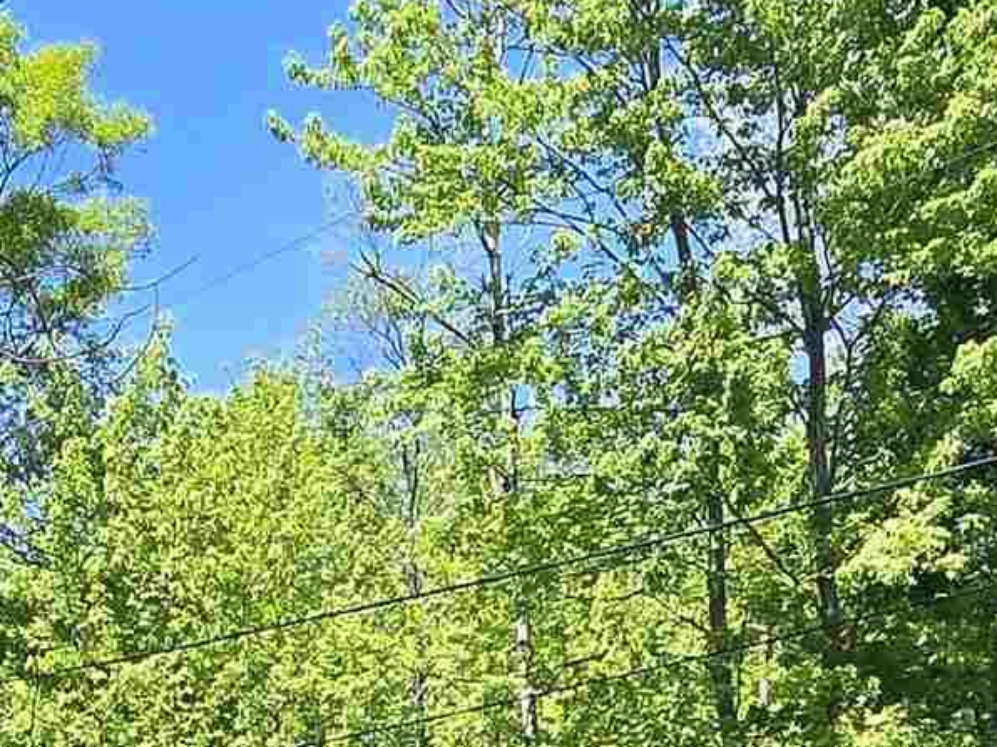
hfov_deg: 28.8
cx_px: 348
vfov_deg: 16.3
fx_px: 1930
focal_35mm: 67
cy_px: 1534
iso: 50
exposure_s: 1/720
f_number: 2.2
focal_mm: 2.2
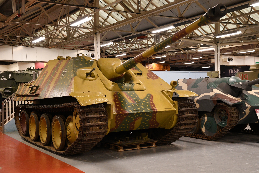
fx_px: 331
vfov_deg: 29.2
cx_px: 130
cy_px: 86
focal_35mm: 46
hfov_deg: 42.7
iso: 1000
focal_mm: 31
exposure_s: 1/50
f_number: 3.5
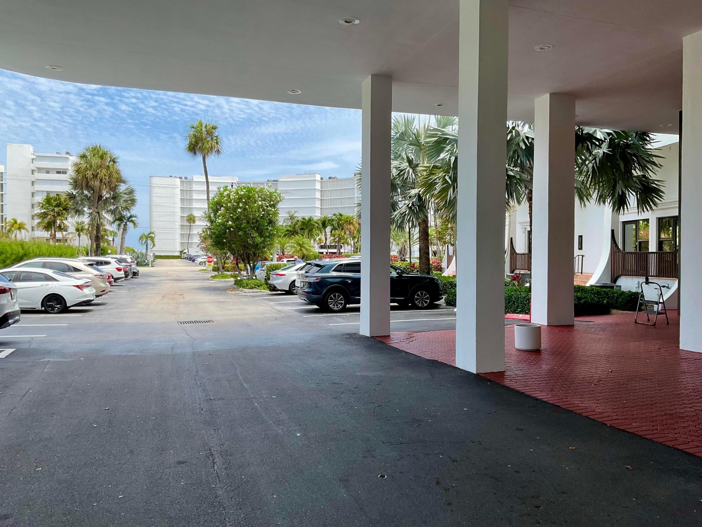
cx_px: 351
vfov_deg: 48.2
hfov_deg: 61.7
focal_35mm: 29
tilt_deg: -1.3
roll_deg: +0.1
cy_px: 264
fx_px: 588
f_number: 1.8
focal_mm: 3
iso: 16
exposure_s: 1/997
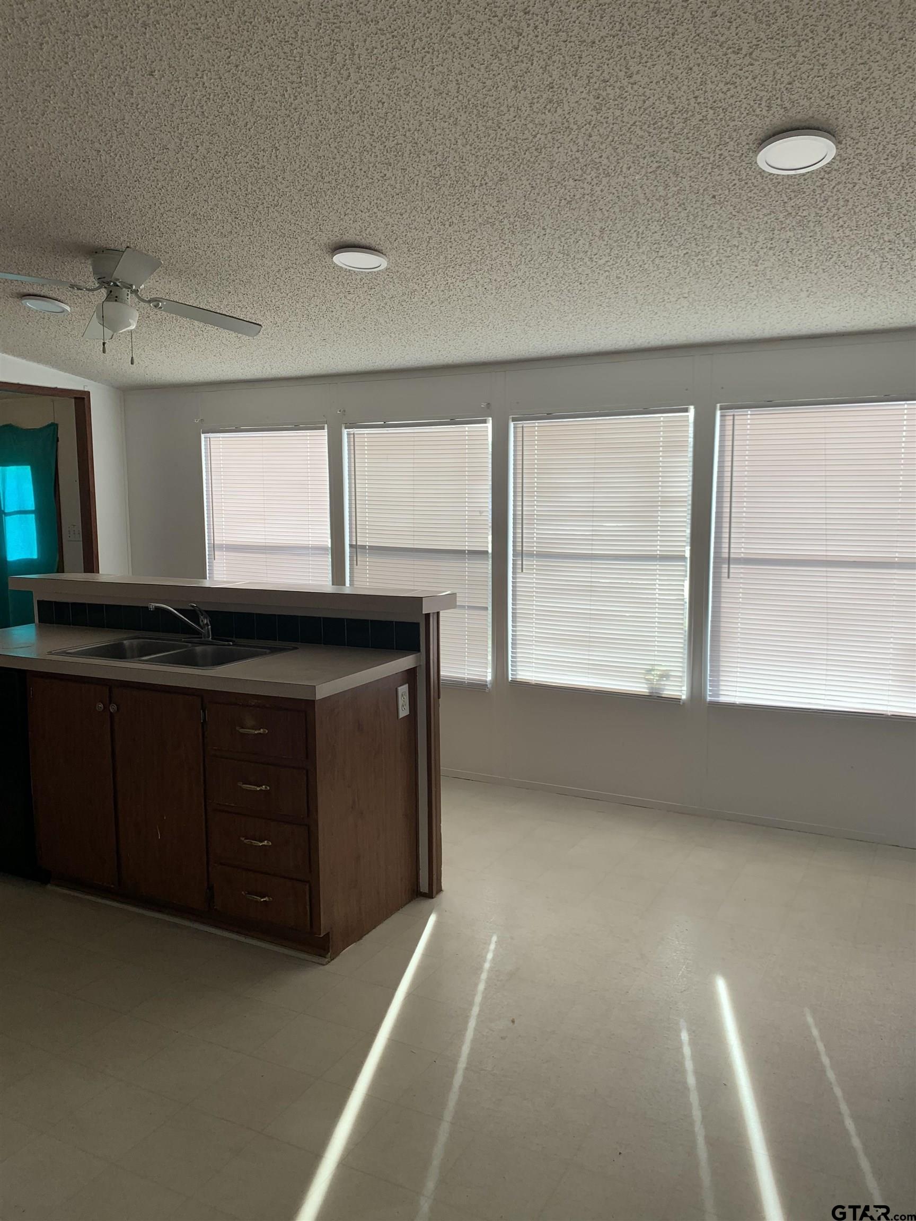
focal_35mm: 26
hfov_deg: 53.1
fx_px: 917
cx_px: 458
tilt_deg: -6.6
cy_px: 610
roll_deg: +0.1
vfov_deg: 67.3
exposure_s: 1/268
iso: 25
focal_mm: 4.25
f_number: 1.8
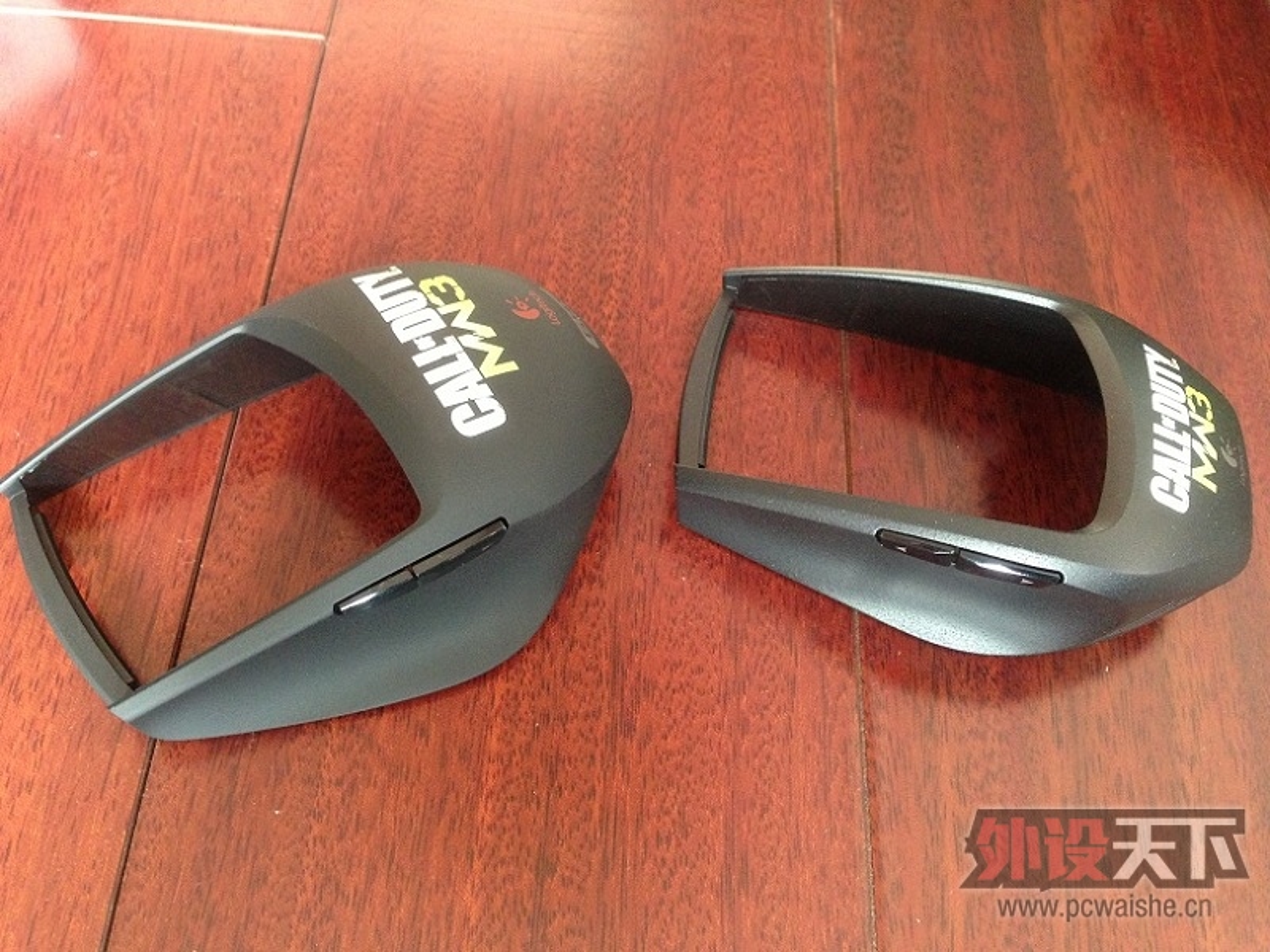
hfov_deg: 55.4
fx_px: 1211
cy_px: 476
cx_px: 635
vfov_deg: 42.9
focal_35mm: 33
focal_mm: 4.13
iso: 320
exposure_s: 1/20
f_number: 2.4
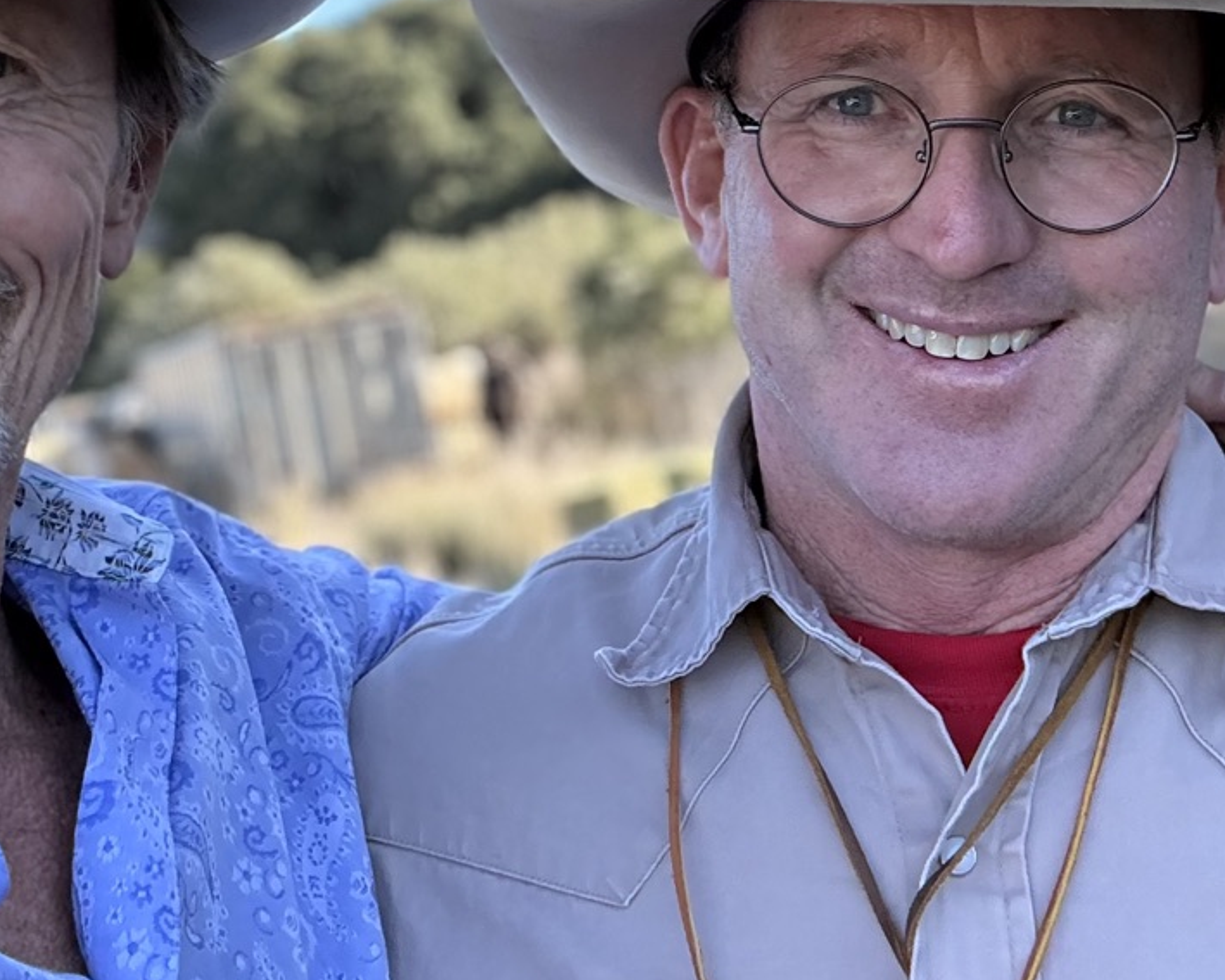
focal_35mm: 57
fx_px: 2066
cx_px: 779
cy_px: 90
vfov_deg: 25.8
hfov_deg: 32.8
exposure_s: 1/244
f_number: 1.9
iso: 50
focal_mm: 2.69
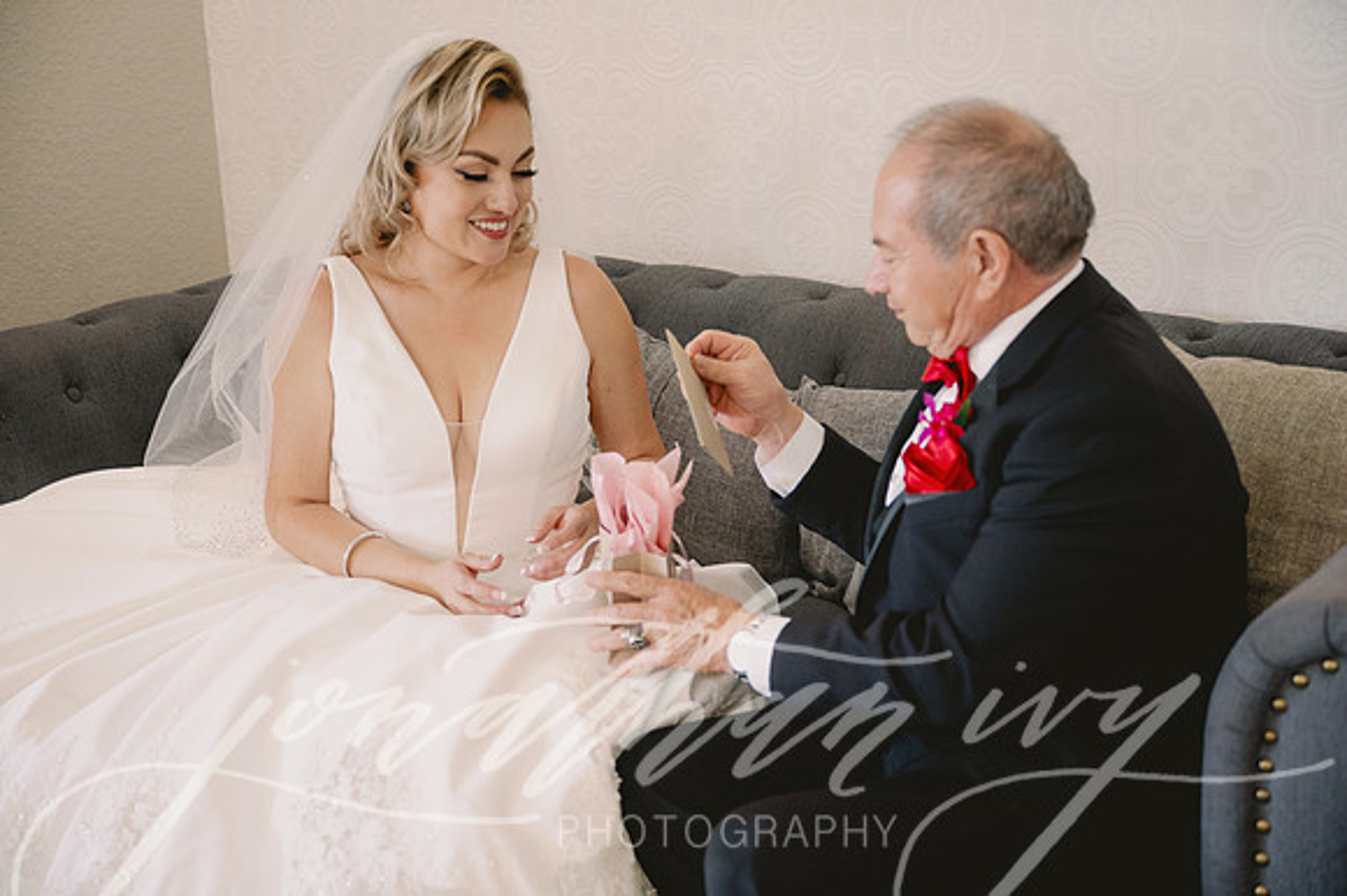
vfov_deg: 25.5
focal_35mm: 53
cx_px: 674
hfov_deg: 37.5
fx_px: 1982
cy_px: 448
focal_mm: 53
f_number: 2.8
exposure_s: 1/200
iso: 1600
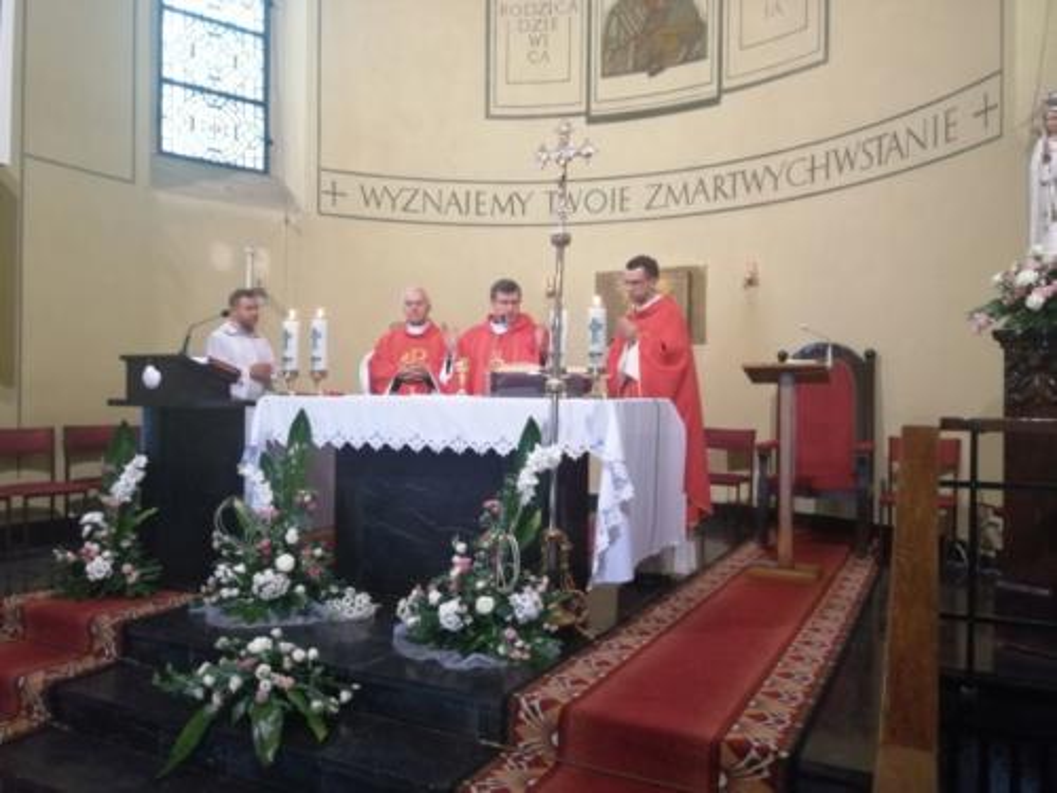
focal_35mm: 27
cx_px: 528
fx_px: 824
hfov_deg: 65.3
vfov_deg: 51.4
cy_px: 396
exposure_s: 1/25
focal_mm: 3.95
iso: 500
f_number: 1.8
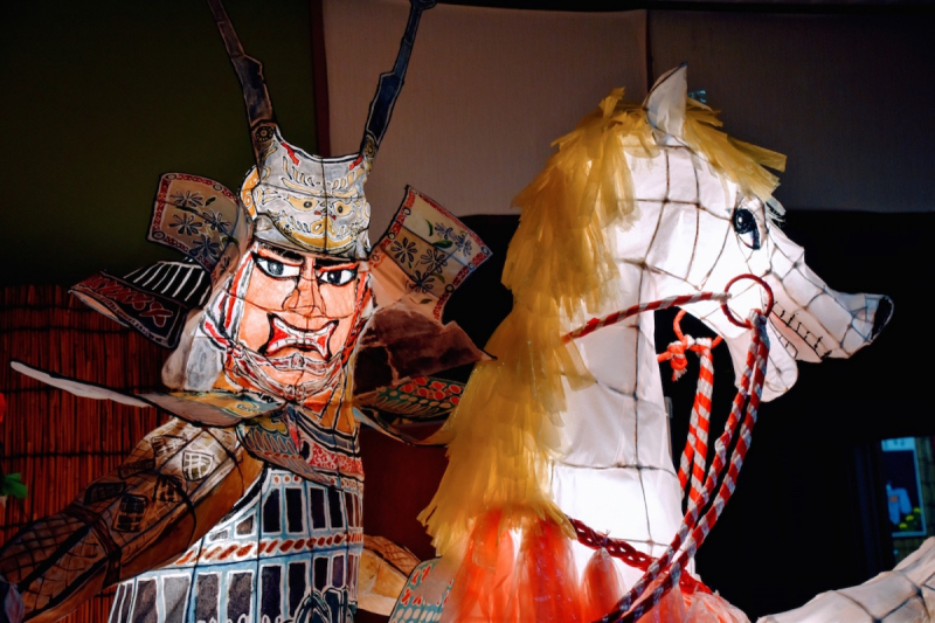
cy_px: 312
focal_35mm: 72
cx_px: 468
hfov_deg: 28.1
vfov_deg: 18.9
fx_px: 1869
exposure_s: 1/100
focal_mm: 48
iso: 400
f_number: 5
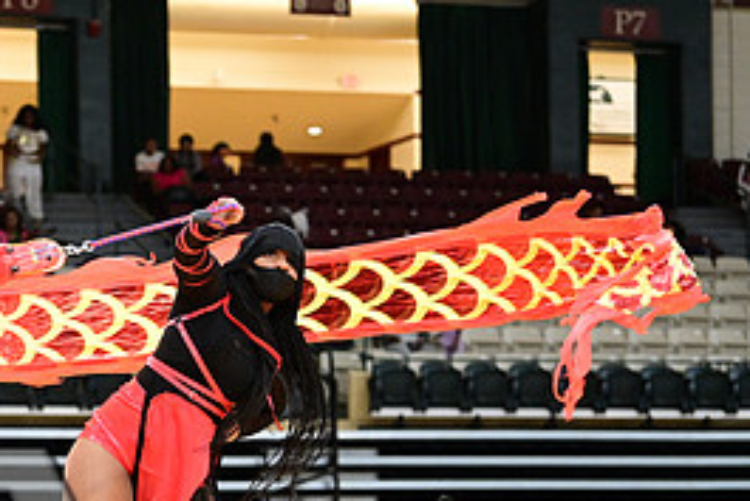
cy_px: 524
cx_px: 45
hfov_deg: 13.3
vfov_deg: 8.9
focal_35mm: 153
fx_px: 3189
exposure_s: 1/1000
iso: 6400
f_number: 3.2
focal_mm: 70
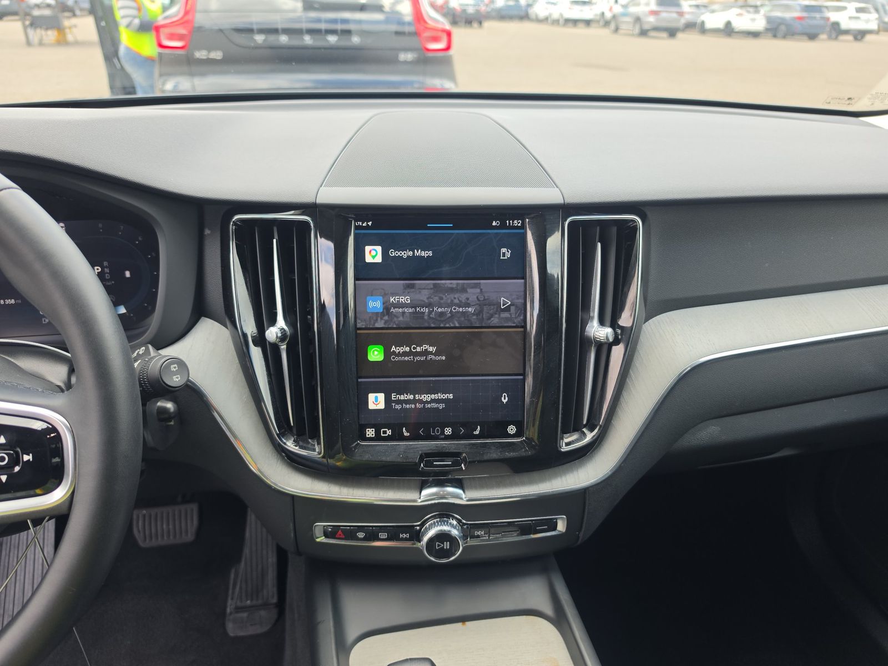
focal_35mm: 23
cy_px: 333
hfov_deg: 73.9
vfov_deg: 58.9
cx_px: 444
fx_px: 590
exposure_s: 1/119
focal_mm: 6.5
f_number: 1.4
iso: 10
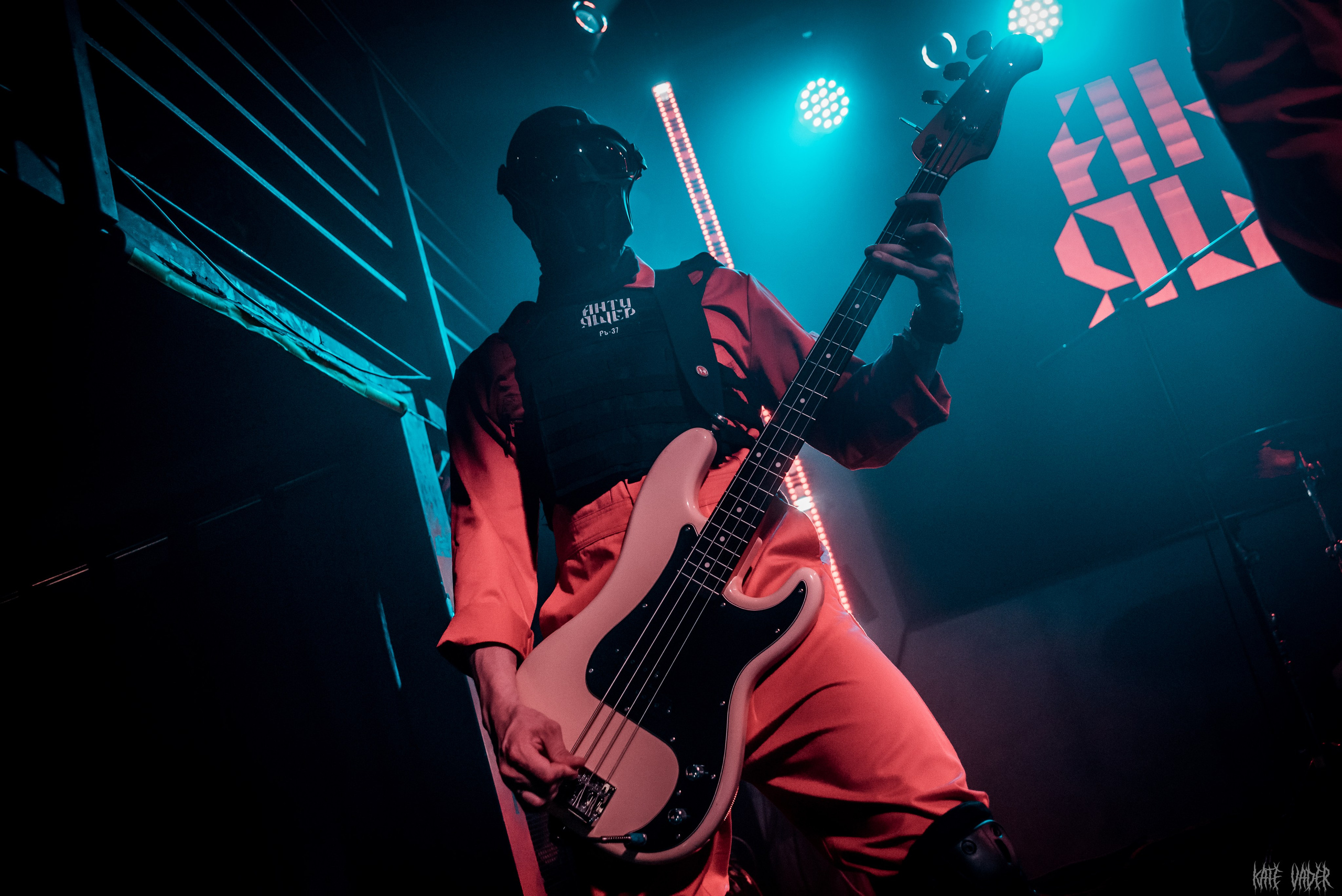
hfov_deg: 60.4
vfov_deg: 42.5
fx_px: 1151
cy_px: 473
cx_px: 700
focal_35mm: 31
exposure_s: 1/320
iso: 2000
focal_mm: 27
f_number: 3.2
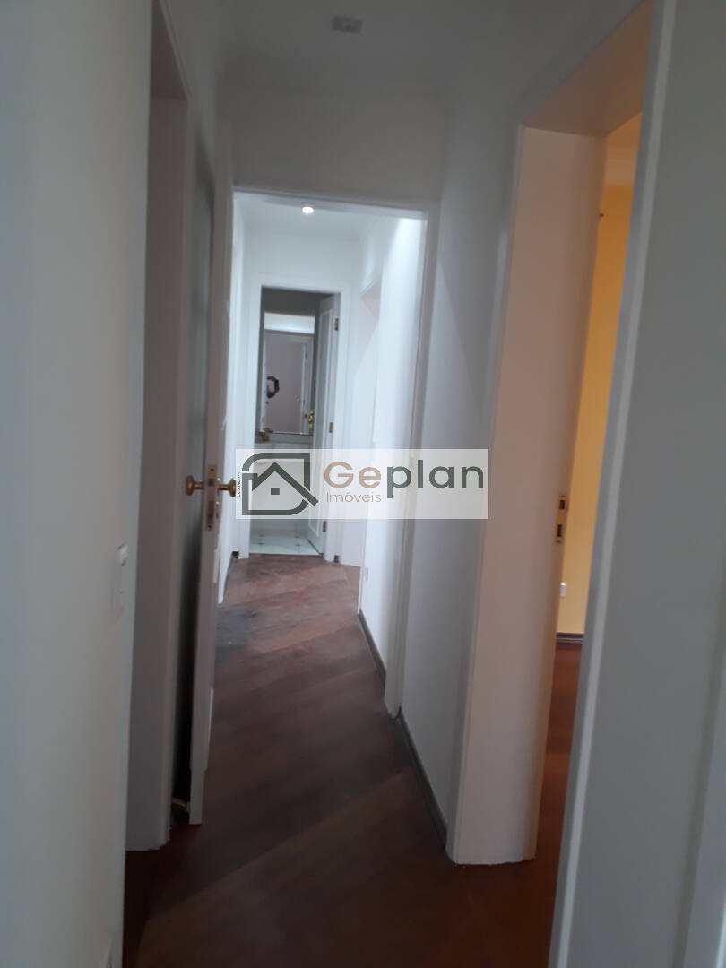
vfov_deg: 65.3
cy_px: 484
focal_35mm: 27
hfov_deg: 51.4
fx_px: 755
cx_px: 363
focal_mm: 3.6
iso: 125
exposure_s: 1/30
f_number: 1.9
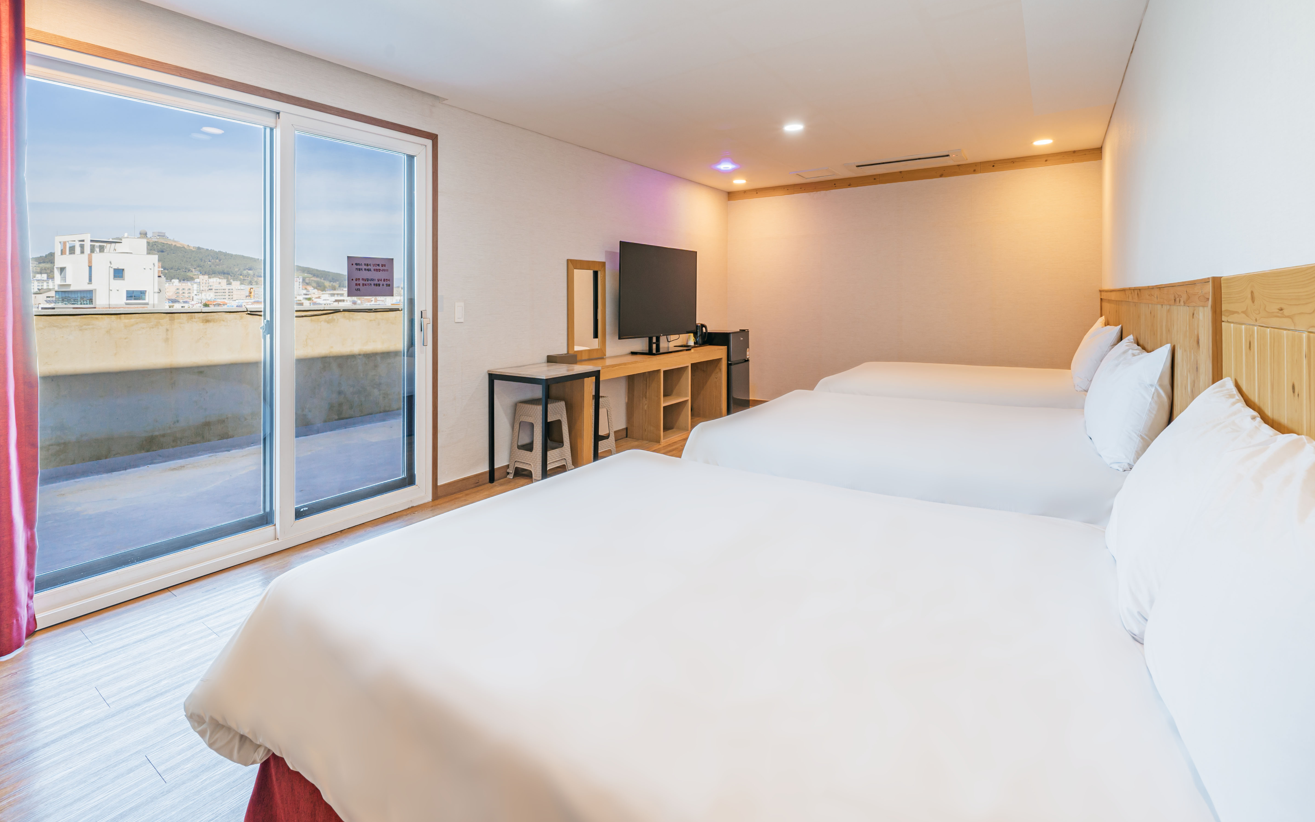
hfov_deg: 101.5
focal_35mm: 15
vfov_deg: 74.7
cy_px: 377
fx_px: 538
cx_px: 669
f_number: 10
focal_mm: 14
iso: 100
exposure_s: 1/2
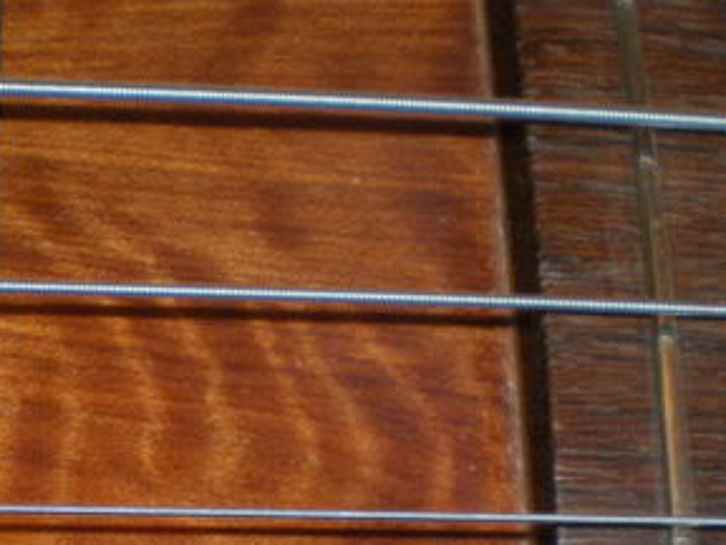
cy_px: 588
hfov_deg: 18.7
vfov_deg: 14.5
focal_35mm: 100
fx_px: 2097
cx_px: -129
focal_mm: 6.3
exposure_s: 1/50
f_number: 4.6
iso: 250
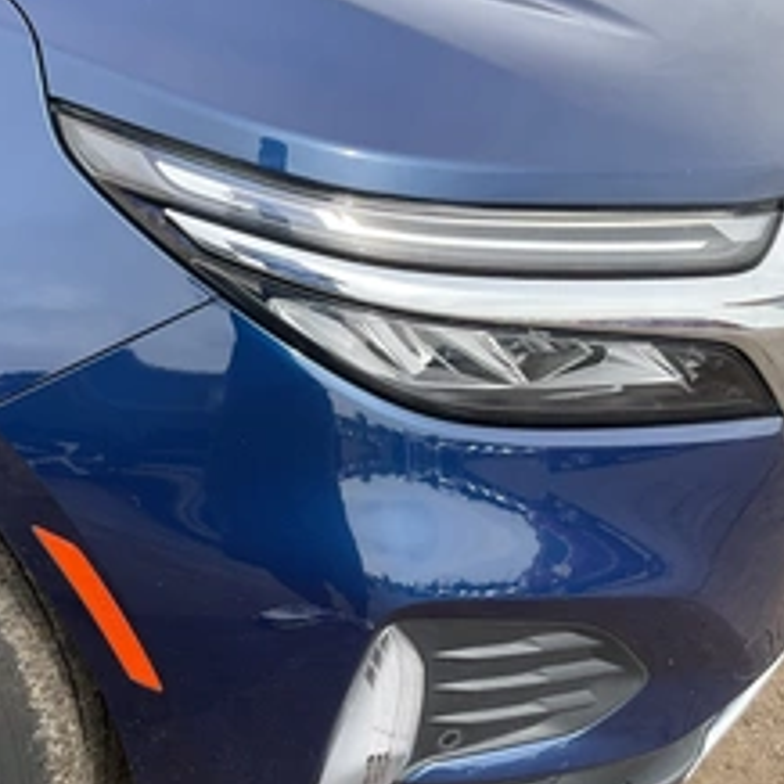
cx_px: 137
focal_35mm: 47
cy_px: 450
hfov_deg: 34.7
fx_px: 1204
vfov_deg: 36.0
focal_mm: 3
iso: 25
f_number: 1.8
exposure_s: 1/473
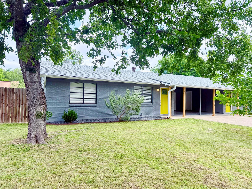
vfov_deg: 56.8
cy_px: 94
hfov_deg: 71.6
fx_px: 175
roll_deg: -1.3
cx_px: 126
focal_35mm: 24
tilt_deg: +0.9
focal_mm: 6.76
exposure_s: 1/1855
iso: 100
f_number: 1.78
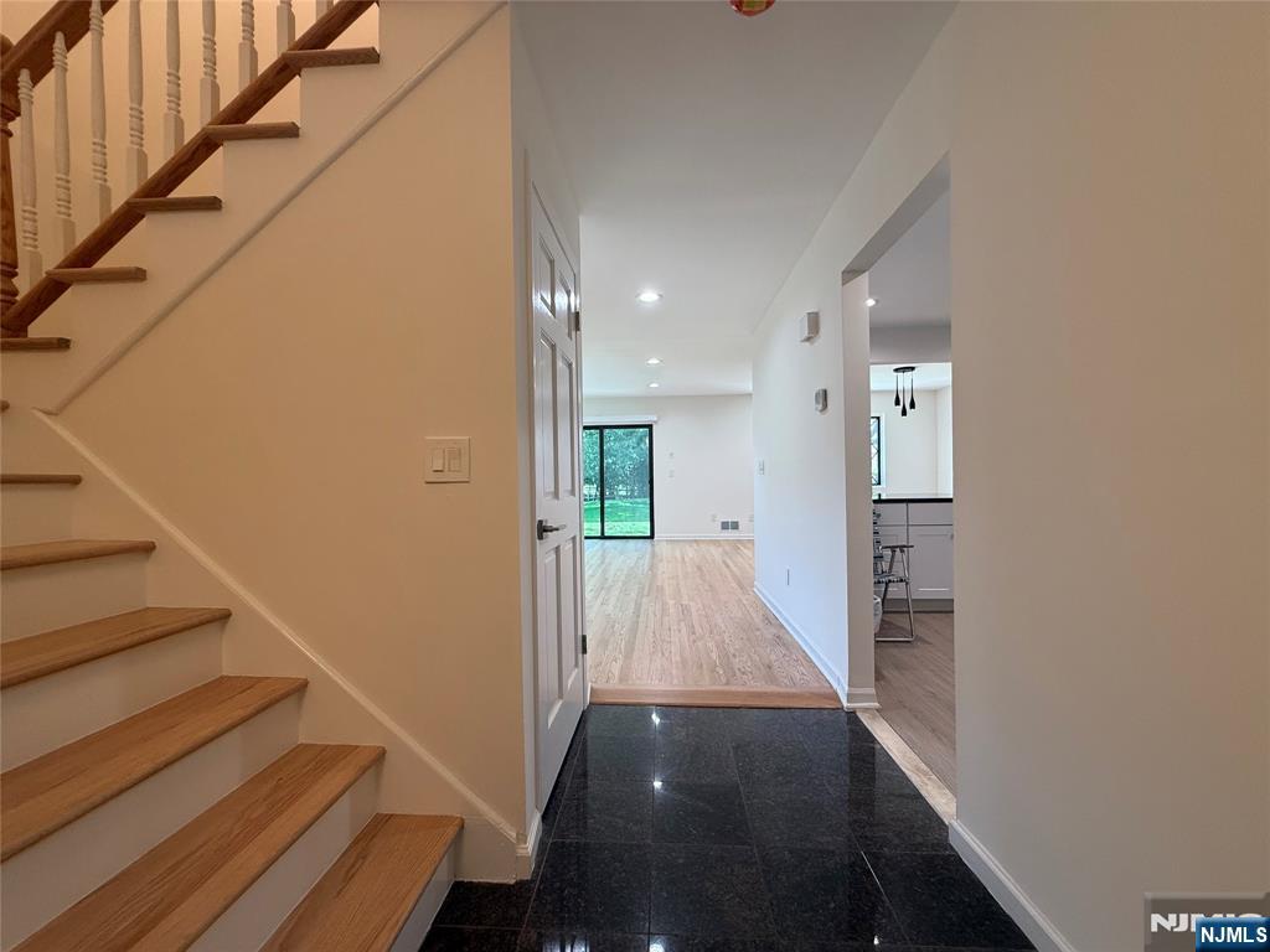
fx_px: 514
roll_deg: +0.5
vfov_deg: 85.7
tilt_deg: +0.1
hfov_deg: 102.1
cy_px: 476
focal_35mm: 14
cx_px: 635
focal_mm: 2.22
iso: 125
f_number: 2.2
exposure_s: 1/120
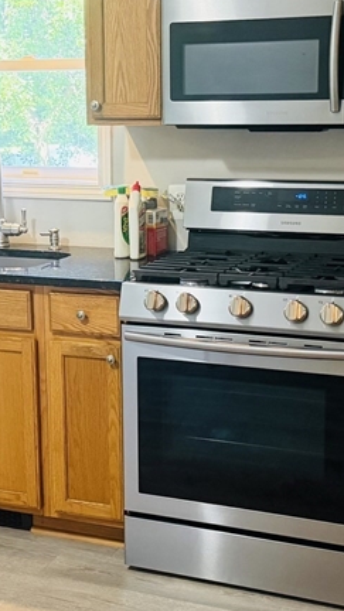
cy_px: 293
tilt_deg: -10.9
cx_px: 151
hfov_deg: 19.4
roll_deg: +1.1
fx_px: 1005
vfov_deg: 33.8
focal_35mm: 62
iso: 400
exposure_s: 1/60
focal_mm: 6.76
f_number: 1.78
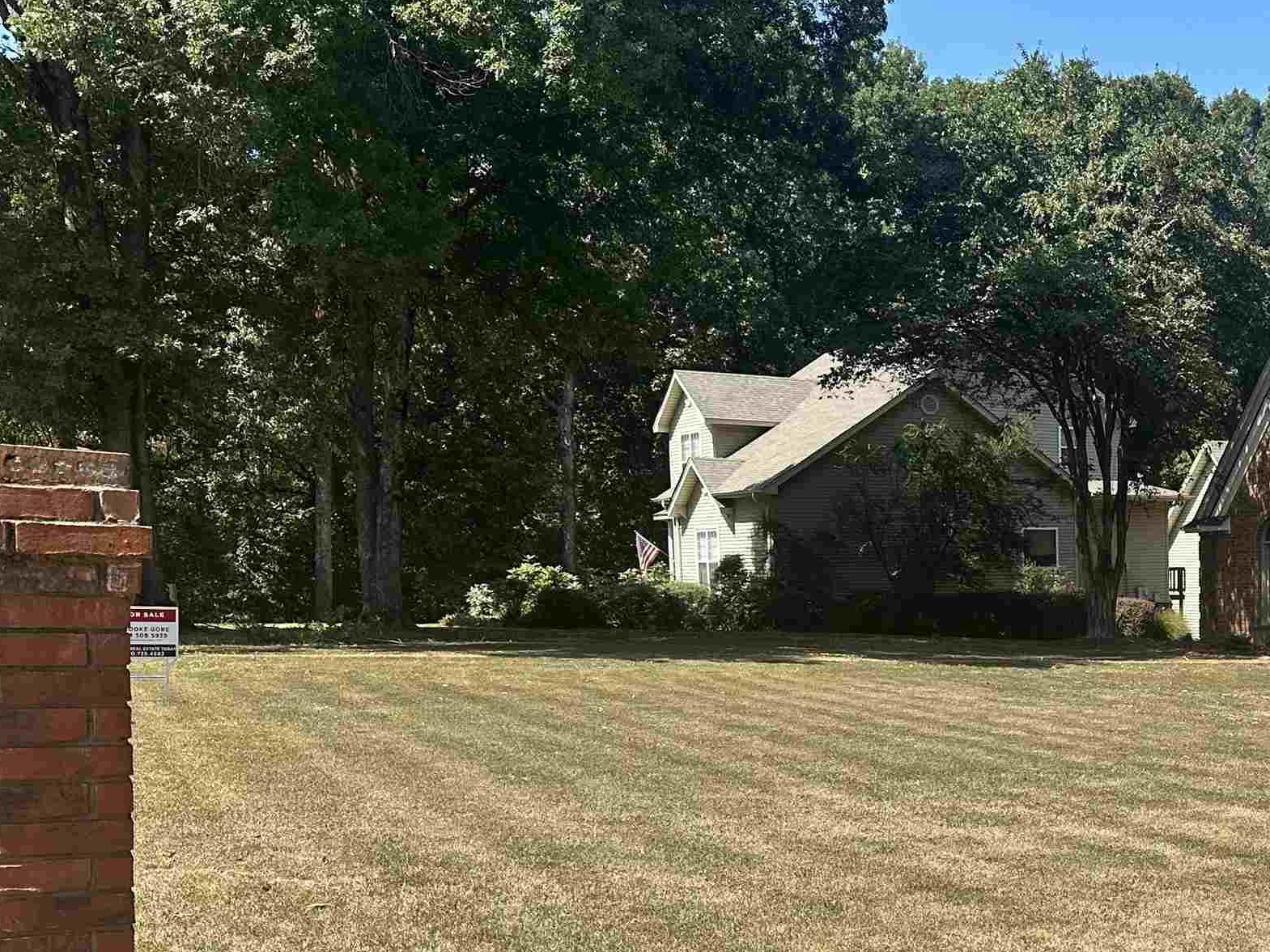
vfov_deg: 30.4
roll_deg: +0.6
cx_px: 1192
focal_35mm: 47
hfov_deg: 37.2
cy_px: 709
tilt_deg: -5.6
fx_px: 1724
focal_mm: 6.86
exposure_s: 1/2882
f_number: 1.78
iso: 80
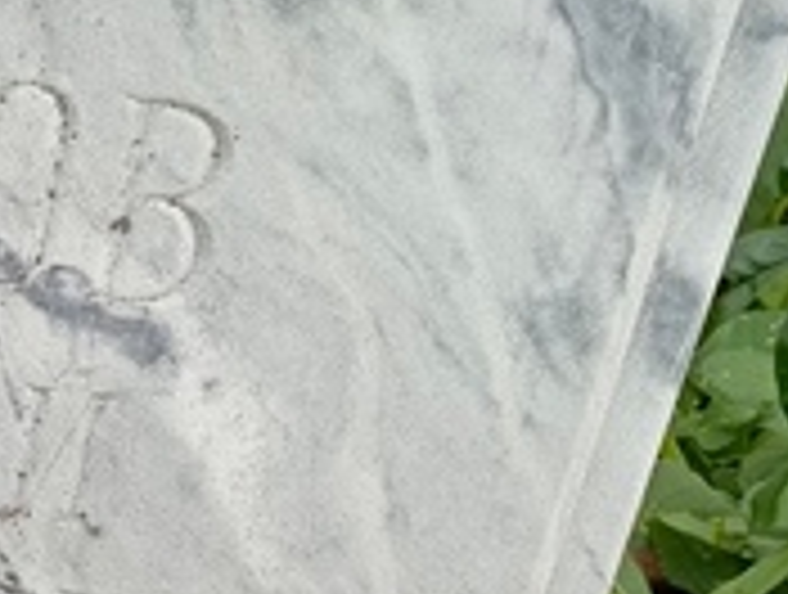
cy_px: 720
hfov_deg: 16.8
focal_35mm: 114
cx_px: -45
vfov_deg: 12.7
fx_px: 2600
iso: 112
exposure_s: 1/263
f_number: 1.69
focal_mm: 4.76
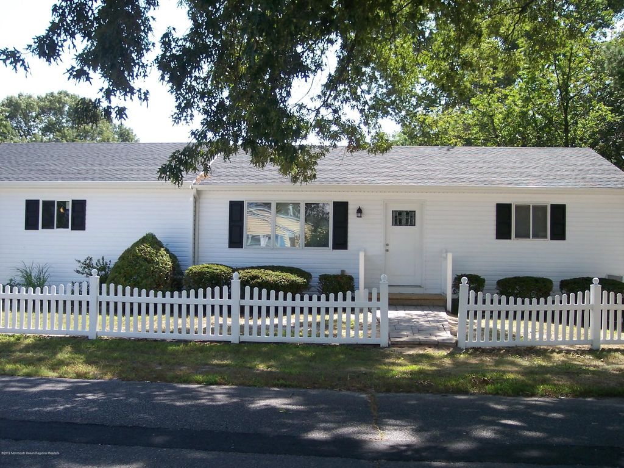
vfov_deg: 37.7
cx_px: 312
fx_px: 685
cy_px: 234
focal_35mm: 38
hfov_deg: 49.0
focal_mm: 8
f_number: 2.8
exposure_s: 1/700
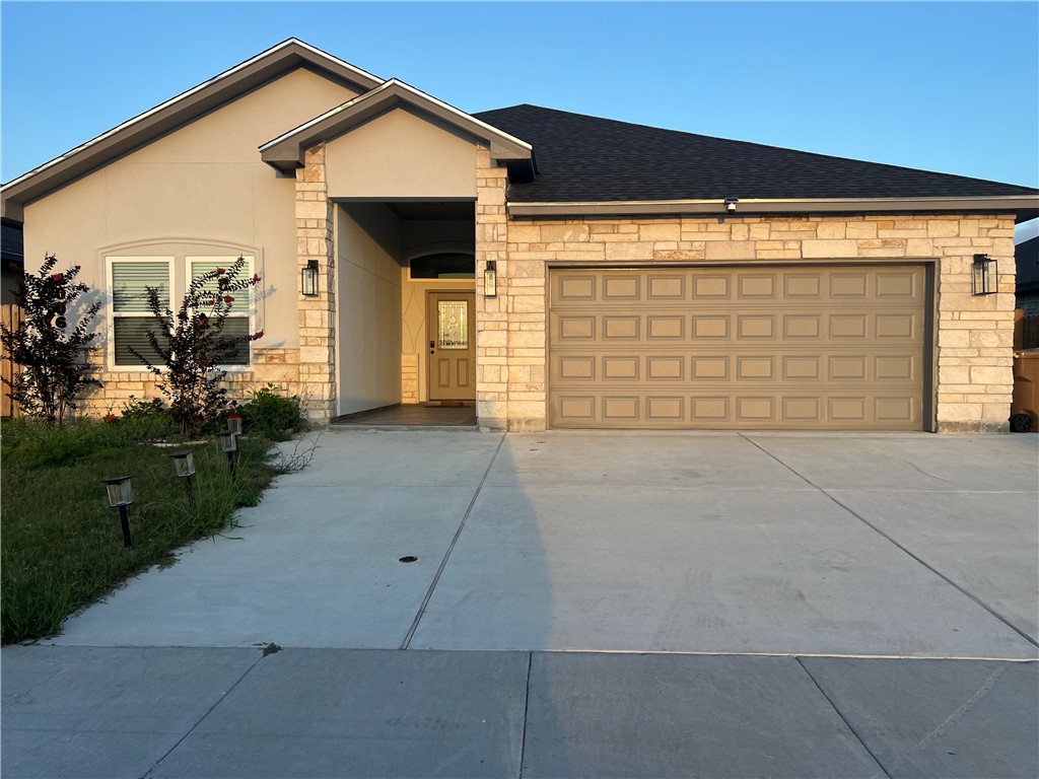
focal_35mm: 26
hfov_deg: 67.3
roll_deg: +0.0
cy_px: 390
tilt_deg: -2.1
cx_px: 520
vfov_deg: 53.1
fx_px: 780
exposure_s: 1/814
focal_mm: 5.7
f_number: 1.5
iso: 50
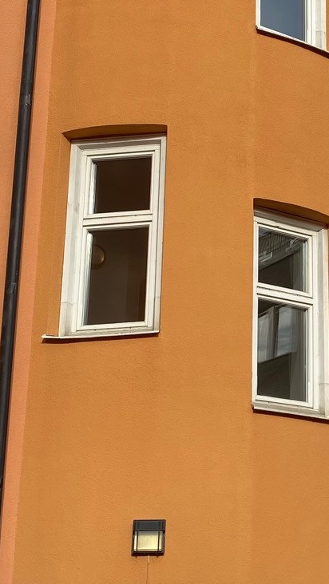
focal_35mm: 78
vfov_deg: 27.1
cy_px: 251
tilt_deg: +21.7
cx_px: 381
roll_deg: +2.2
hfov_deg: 15.0
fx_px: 1209
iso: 32
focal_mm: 4.25
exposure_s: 1/2463
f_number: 1.8
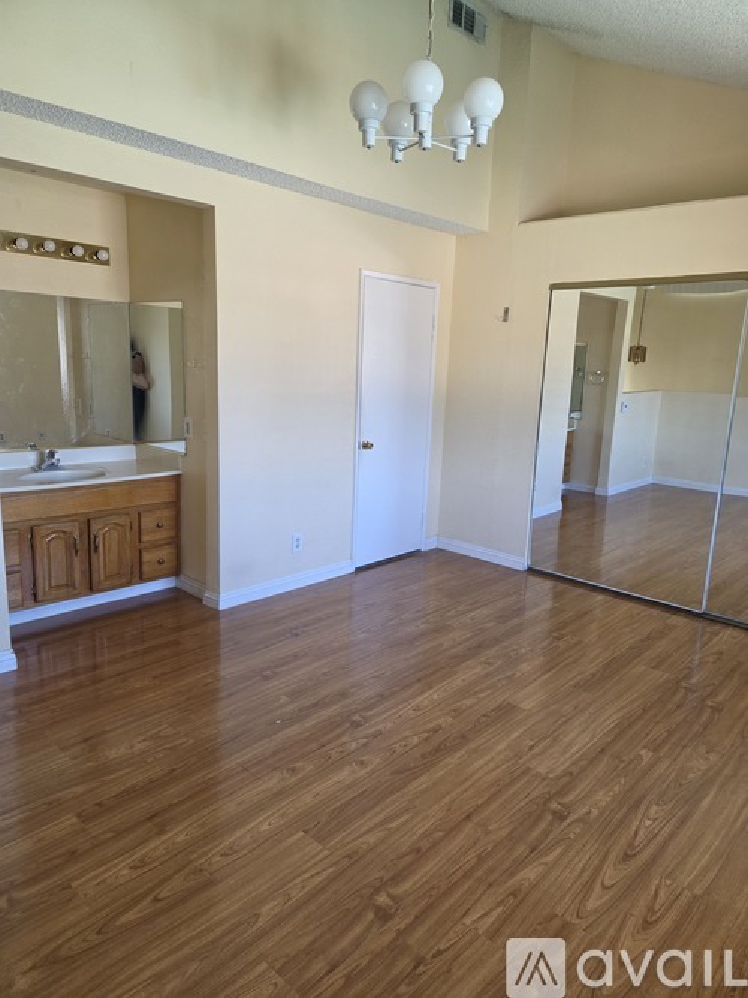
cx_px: 374
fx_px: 663
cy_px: 499
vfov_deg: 73.9
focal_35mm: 23
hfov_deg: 58.9
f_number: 1.8
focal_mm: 5.4
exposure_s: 1/180
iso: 250
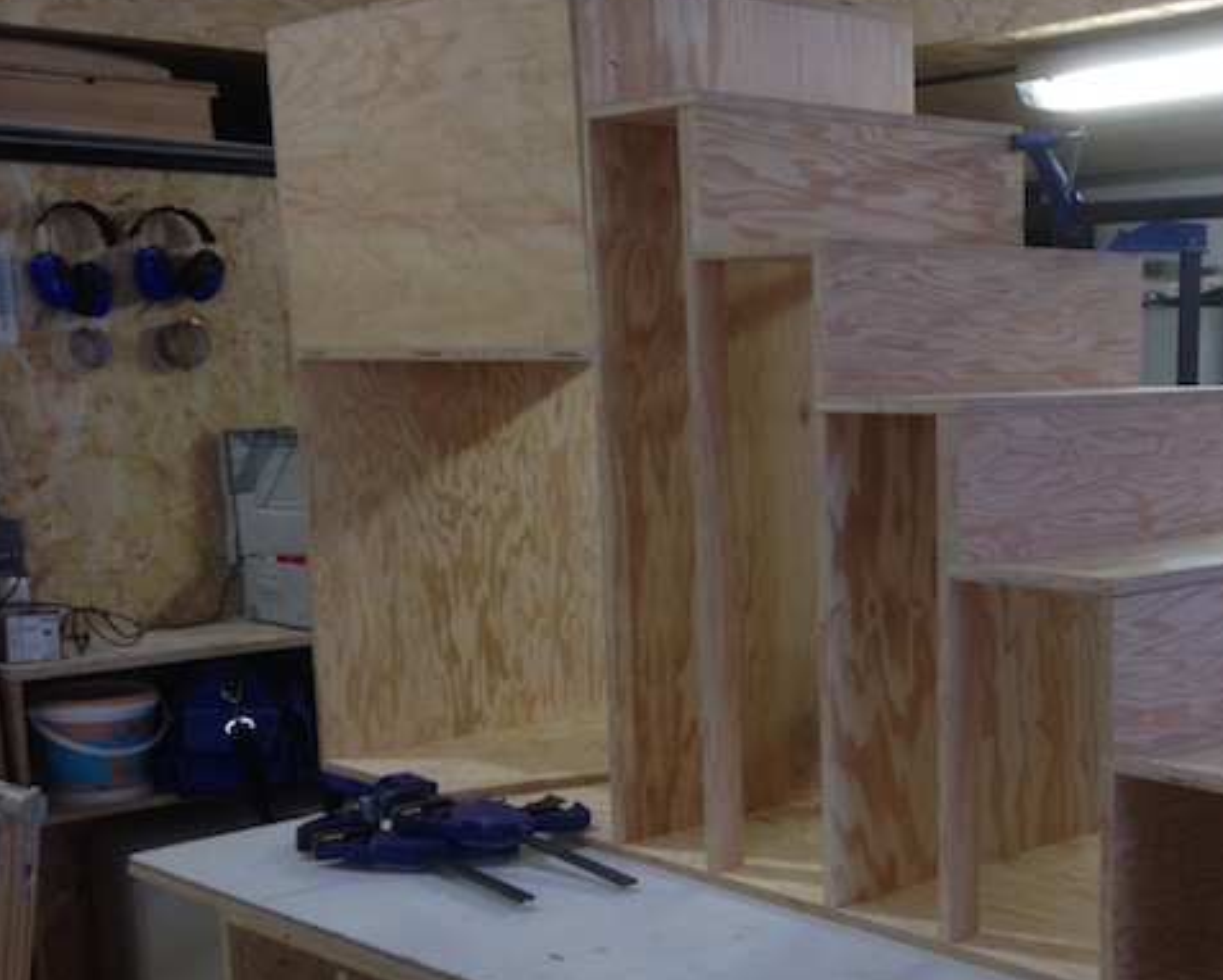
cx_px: 974
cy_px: 649
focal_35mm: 54
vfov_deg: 28.0
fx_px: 1955
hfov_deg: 33.7
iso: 64
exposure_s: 1/40
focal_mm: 4.12
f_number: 2.4
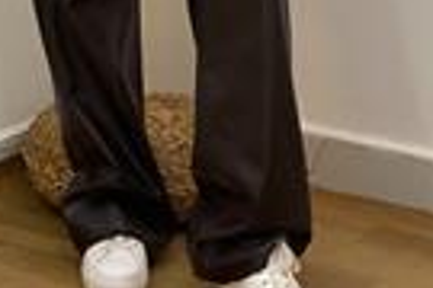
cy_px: -274
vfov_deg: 8.0
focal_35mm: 165
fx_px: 1984
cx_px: 167
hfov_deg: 12.4
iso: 100
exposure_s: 1/100
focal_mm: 6
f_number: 2
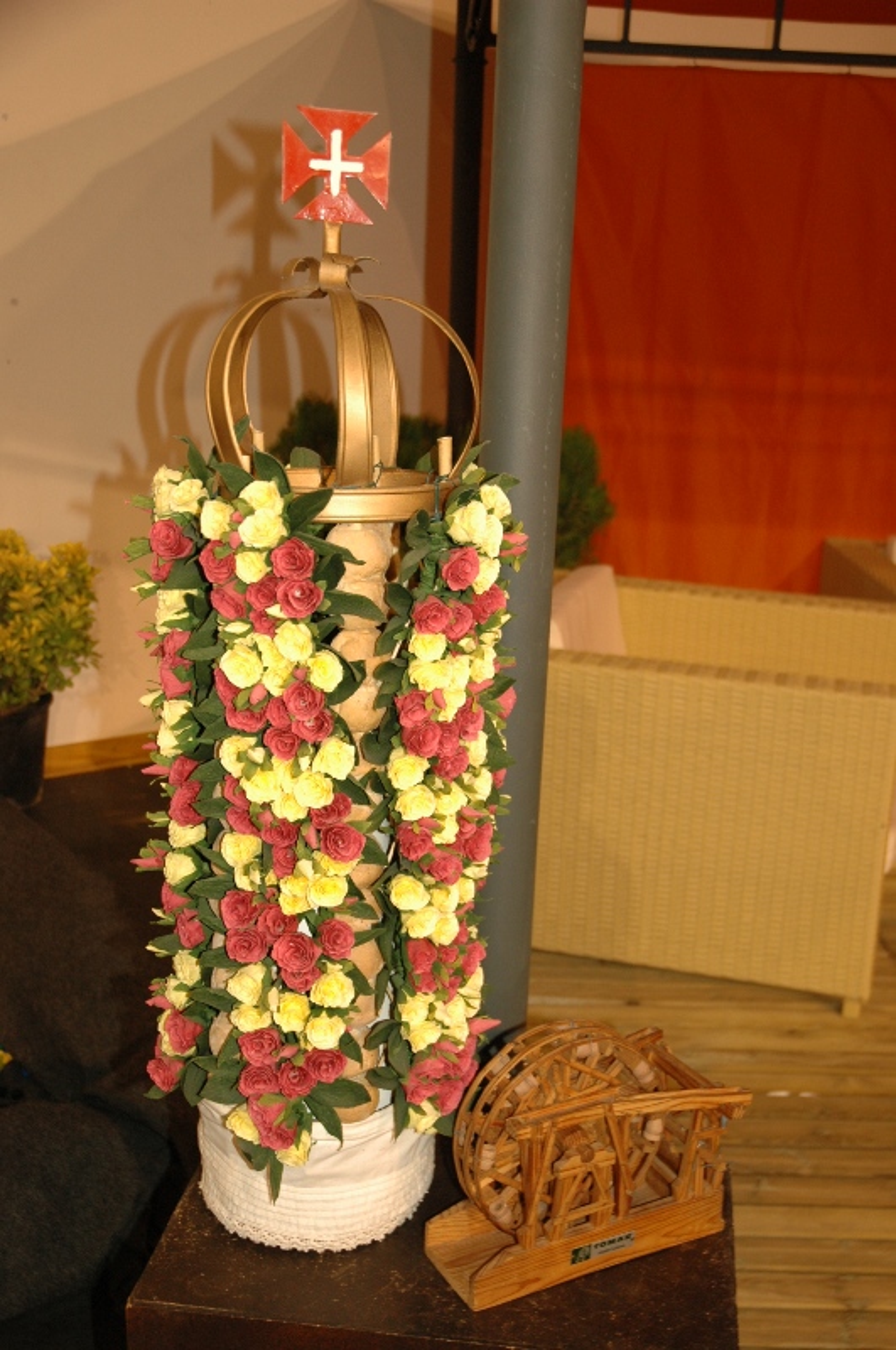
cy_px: 675
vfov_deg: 45.0
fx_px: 1629
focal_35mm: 44
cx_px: 448
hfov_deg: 30.8
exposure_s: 1/60
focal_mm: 29
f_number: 4
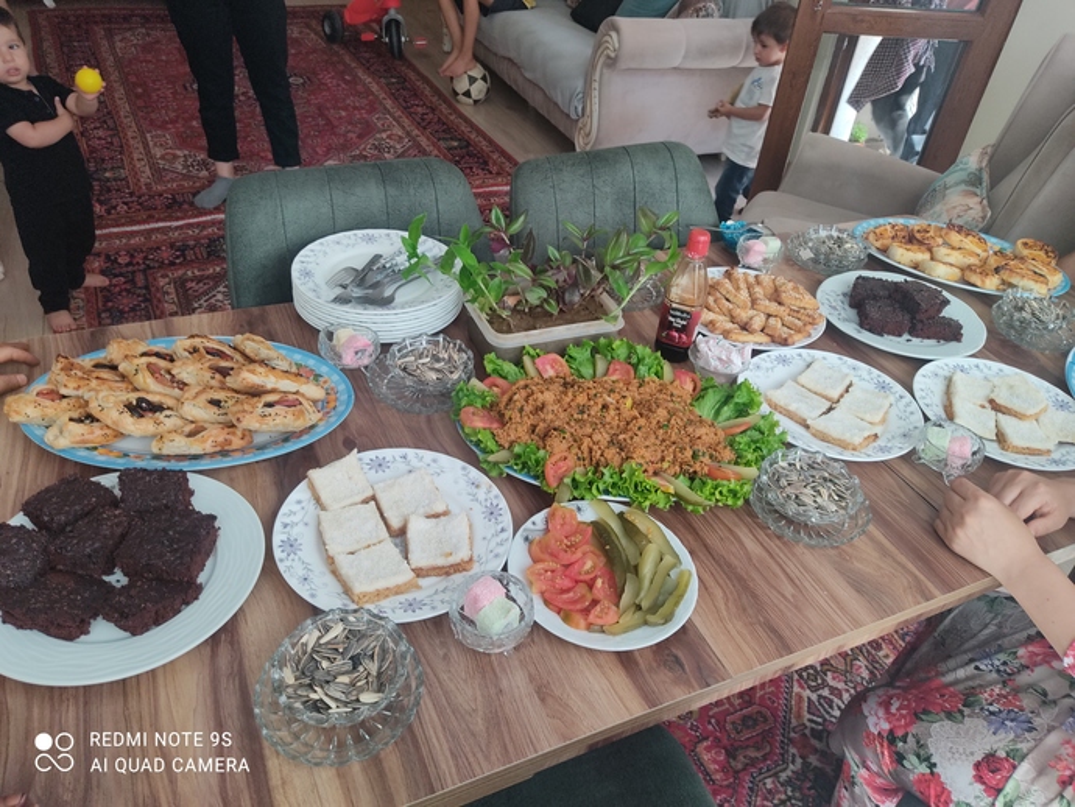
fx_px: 808
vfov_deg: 53.1
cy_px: 404
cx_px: 538
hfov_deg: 67.3
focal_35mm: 26
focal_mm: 4.74
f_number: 1.79
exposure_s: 1/50
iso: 123
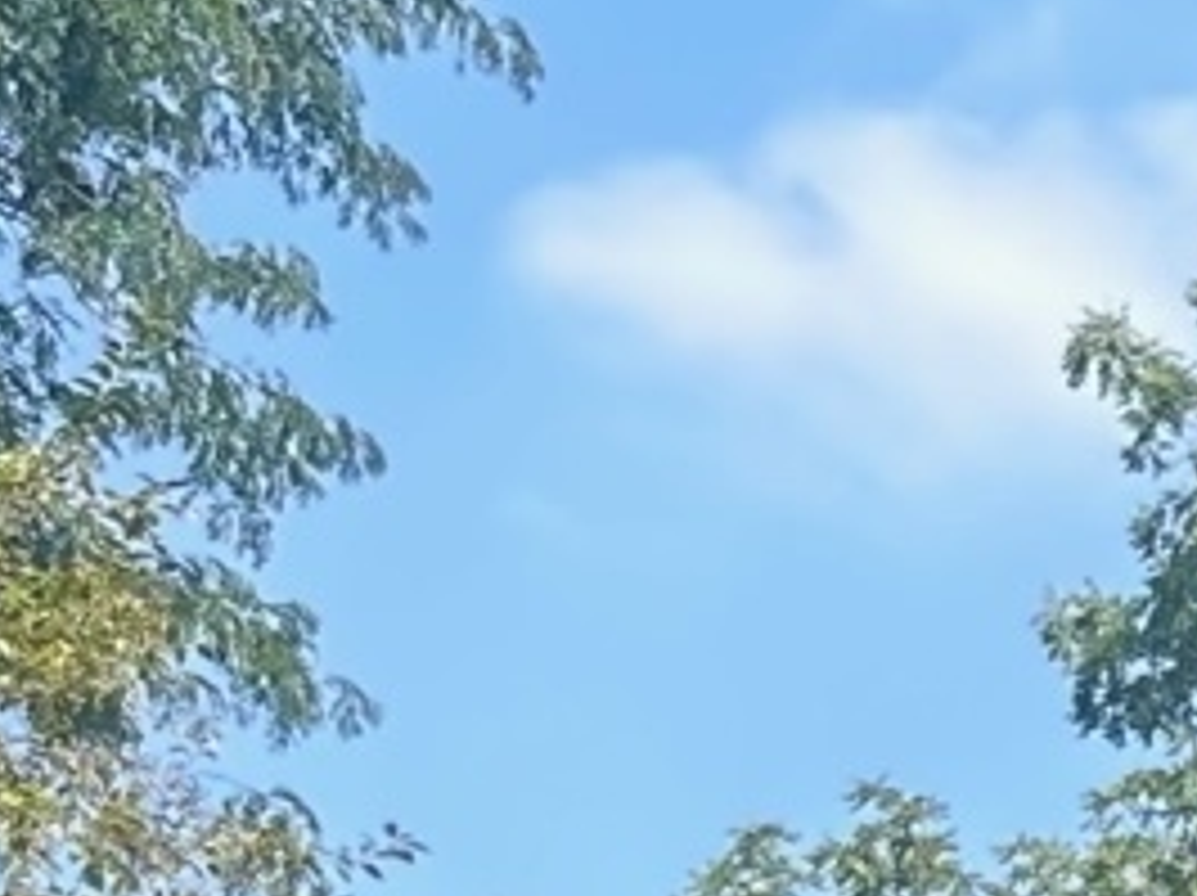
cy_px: 2143
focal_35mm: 182
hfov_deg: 9.2
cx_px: 3280
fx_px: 6288
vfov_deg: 7.6
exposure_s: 1/704
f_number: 1.78
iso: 80
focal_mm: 6.86
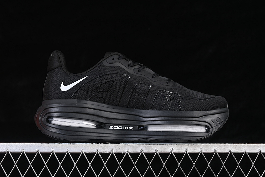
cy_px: 88
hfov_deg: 27.0
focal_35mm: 75
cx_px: 132
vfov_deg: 18.2
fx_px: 552
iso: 160
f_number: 6.3
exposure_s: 1/60
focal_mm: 50
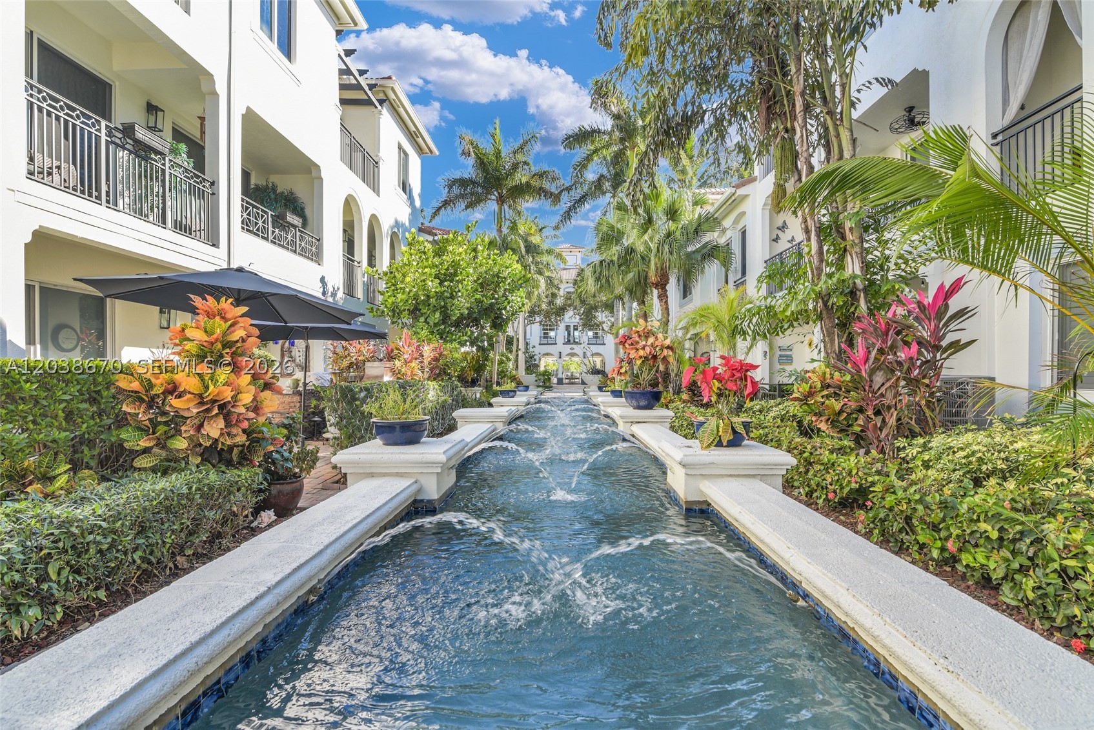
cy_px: 365
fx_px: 486
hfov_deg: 96.7
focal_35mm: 16
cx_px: 547
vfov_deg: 73.8
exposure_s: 1/125
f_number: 8
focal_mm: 16
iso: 200
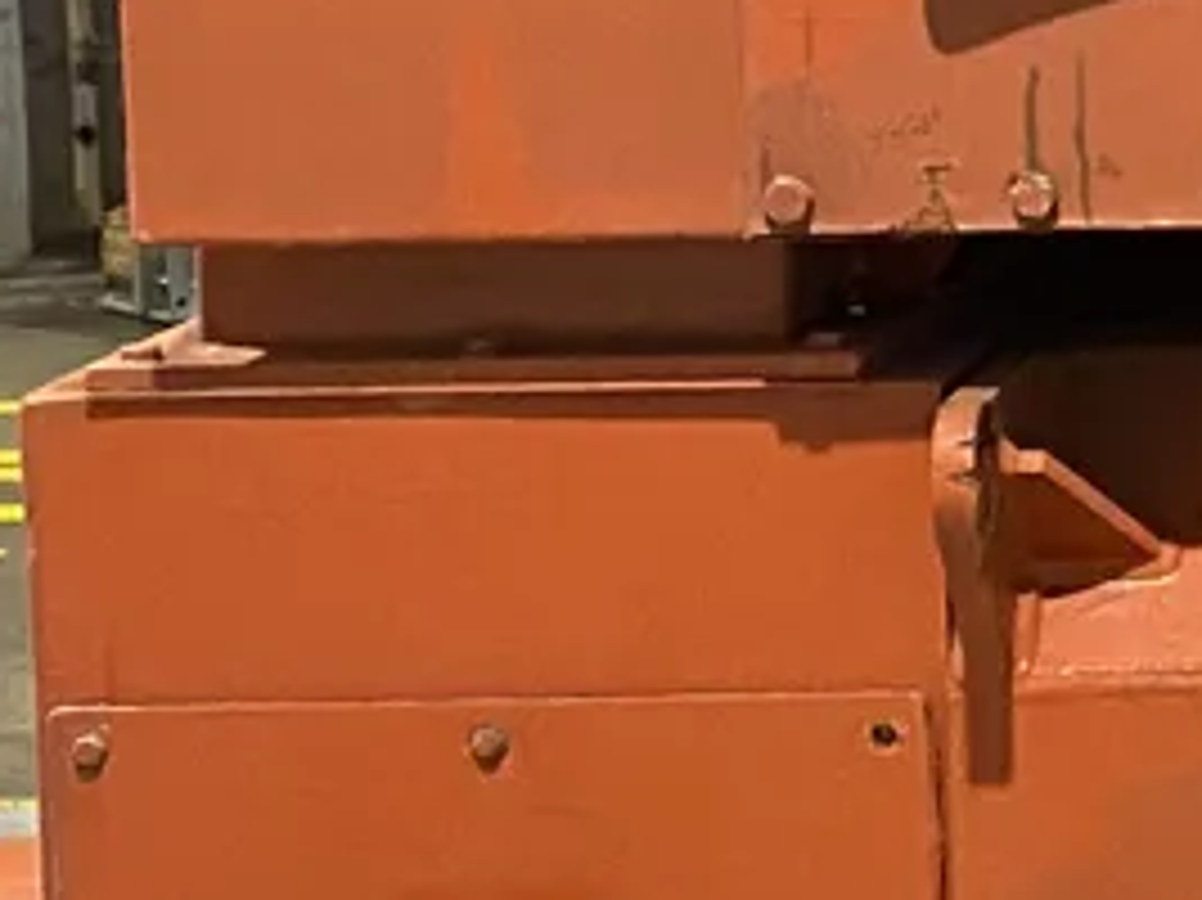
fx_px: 5414
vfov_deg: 9.5
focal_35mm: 156
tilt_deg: -7.6
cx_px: 1810
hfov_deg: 12.1
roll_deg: +0.9
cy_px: 207
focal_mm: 4.25
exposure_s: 1/33
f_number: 1.8
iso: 400
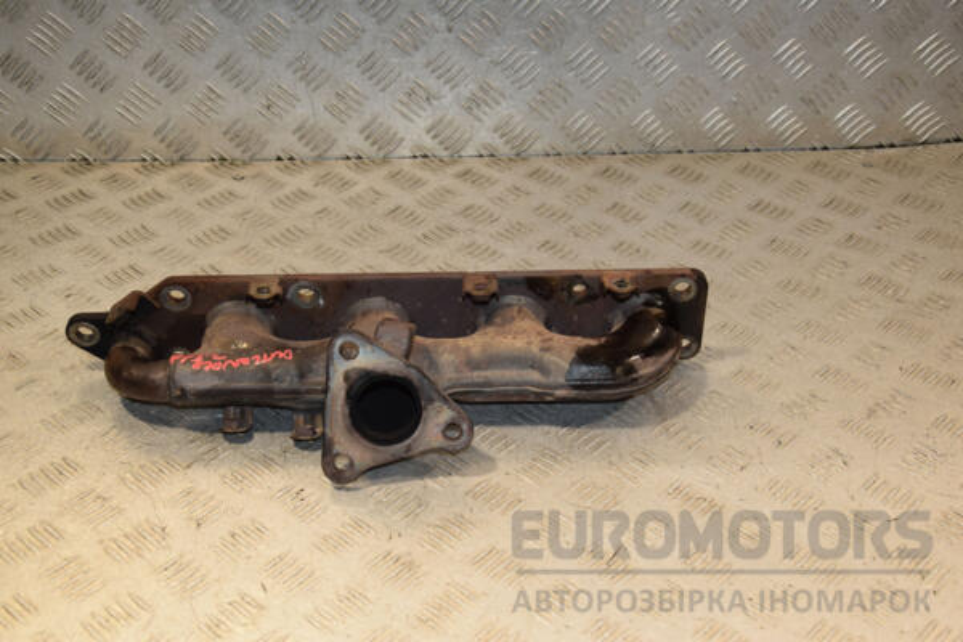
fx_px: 1404
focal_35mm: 52
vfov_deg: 25.8
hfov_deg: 37.9
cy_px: 321
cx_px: 482
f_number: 7.1
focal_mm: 35
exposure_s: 1/200
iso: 800
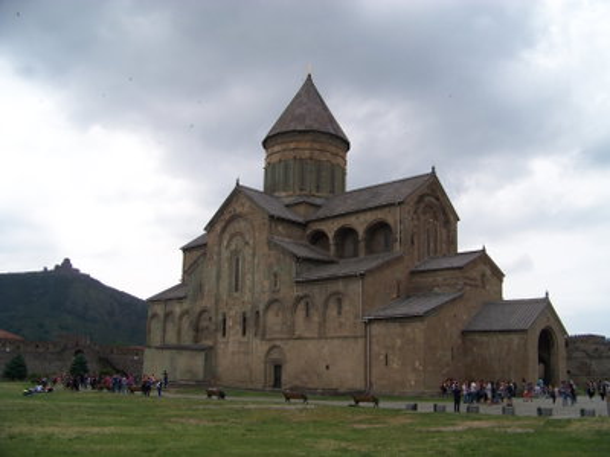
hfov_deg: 51.4
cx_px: 305
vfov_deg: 39.7
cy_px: 228
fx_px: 634
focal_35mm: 36
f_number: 4
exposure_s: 1/500
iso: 64
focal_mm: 5.85
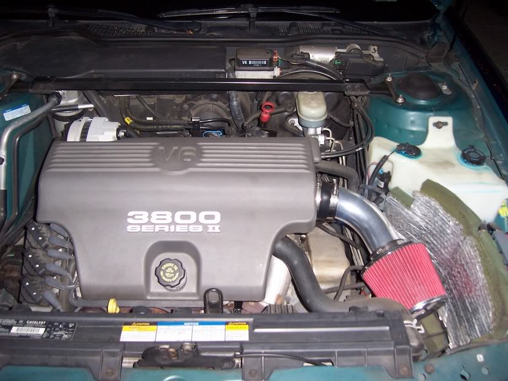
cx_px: 254
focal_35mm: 36
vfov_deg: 39.7
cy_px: 190
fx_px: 528
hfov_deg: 51.4
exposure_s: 1/60
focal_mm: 6
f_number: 3
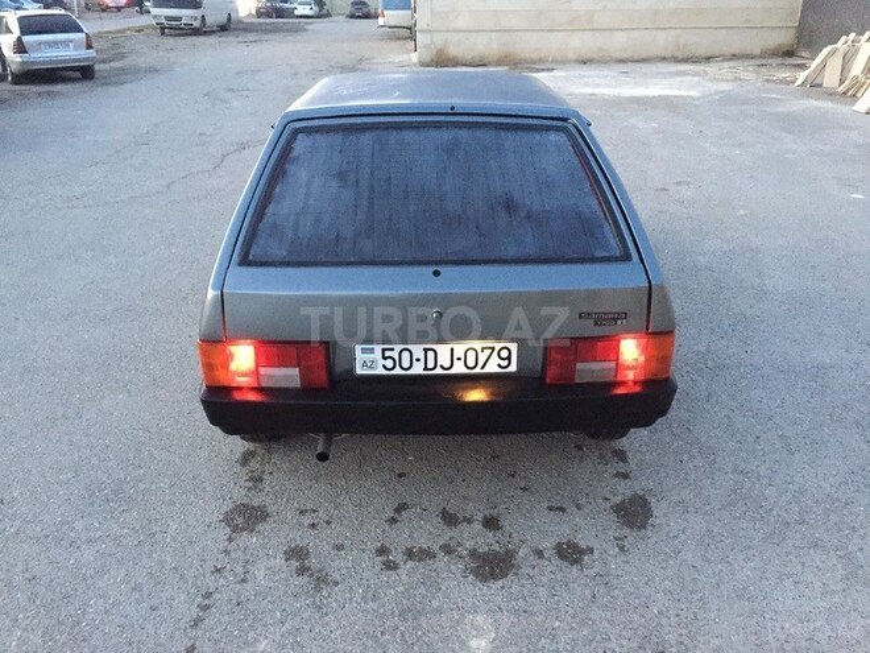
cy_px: 326
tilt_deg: -24.9
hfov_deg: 61.7
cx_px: 435
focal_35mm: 29
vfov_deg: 48.2
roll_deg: -0.1
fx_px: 729
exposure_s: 1/17
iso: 400
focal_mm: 4.15
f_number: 2.2
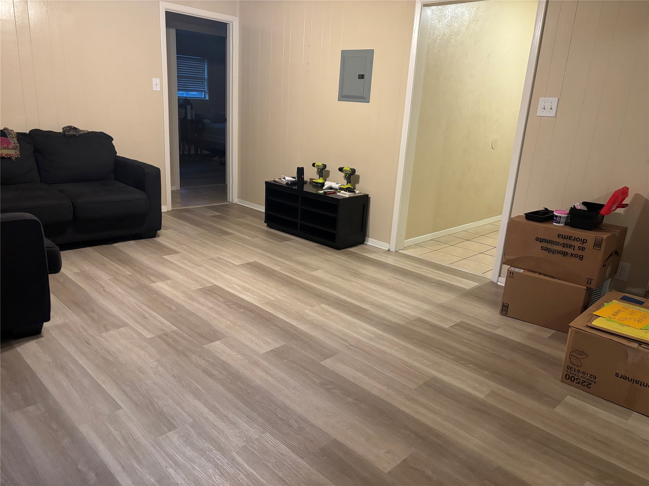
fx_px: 487
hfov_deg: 67.3
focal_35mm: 26
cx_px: 324
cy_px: 243
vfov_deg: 53.1
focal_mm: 5.96
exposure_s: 1/40
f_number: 1.6
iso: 400
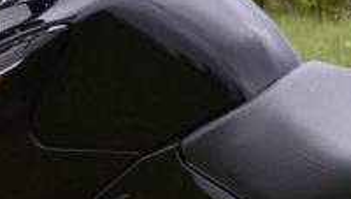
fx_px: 2096
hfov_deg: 9.5
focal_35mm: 225
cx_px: 293
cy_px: 199
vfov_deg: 5.4
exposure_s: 1/160
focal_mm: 28
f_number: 9
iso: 400
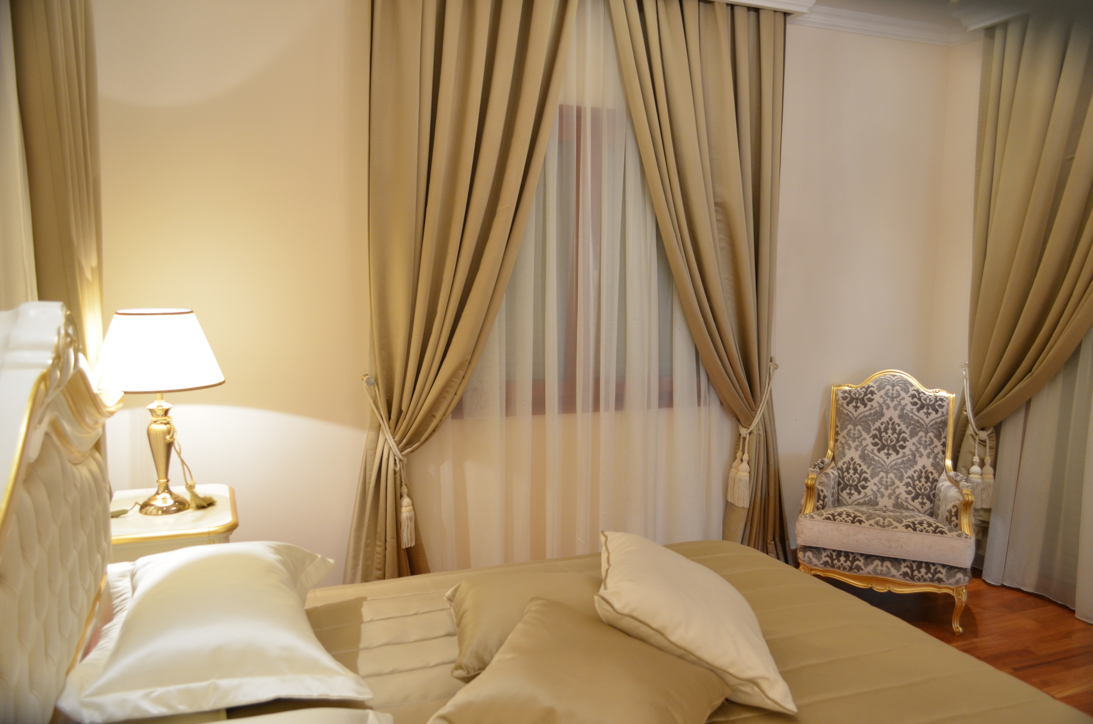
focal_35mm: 27
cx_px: 546
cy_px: 362
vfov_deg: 47.7
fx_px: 818
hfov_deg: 67.5
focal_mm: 18
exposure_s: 1/20
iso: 640
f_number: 4.5
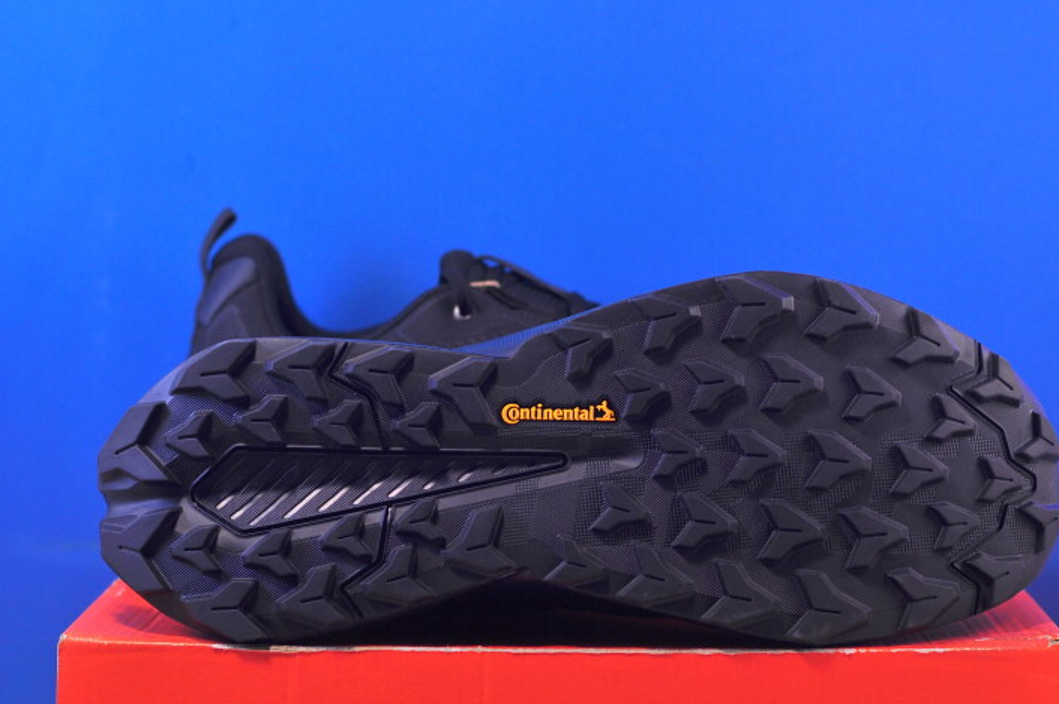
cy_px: 344
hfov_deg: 23.9
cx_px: 542
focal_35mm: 85
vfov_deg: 16.0
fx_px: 2498
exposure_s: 1/250
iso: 250
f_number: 3.2
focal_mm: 50
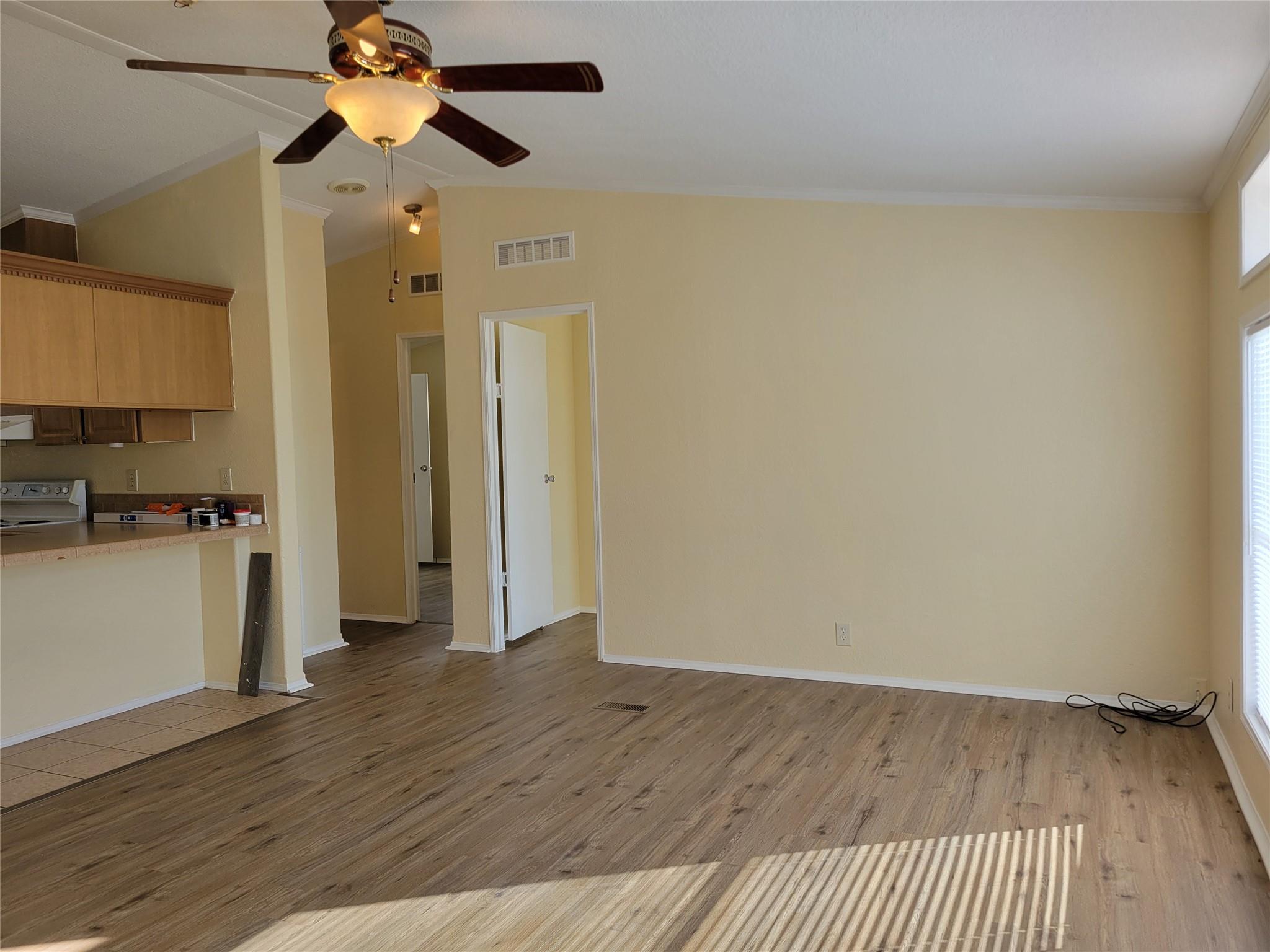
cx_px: 635
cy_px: 476
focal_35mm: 26
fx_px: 954
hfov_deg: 67.3
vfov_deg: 53.1
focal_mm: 5.4
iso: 40
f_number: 1.8
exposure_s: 1/246
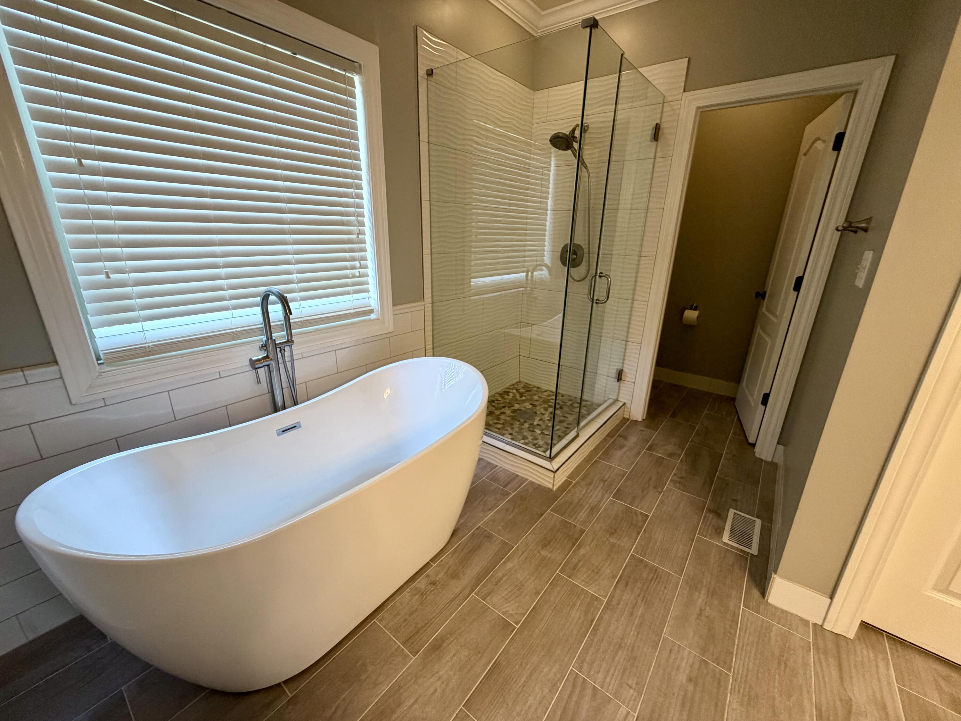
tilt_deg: -18.4
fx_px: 389
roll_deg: -0.6
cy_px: 360
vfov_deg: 85.7
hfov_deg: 102.1
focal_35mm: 14
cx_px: 480
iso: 200
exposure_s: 1/60
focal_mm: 2.22
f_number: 2.2
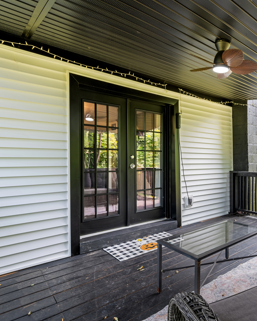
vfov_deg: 72.6
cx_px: 192
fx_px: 219
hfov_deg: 57.9
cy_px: 159
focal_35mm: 23
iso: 320
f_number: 9
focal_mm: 16
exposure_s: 1/10
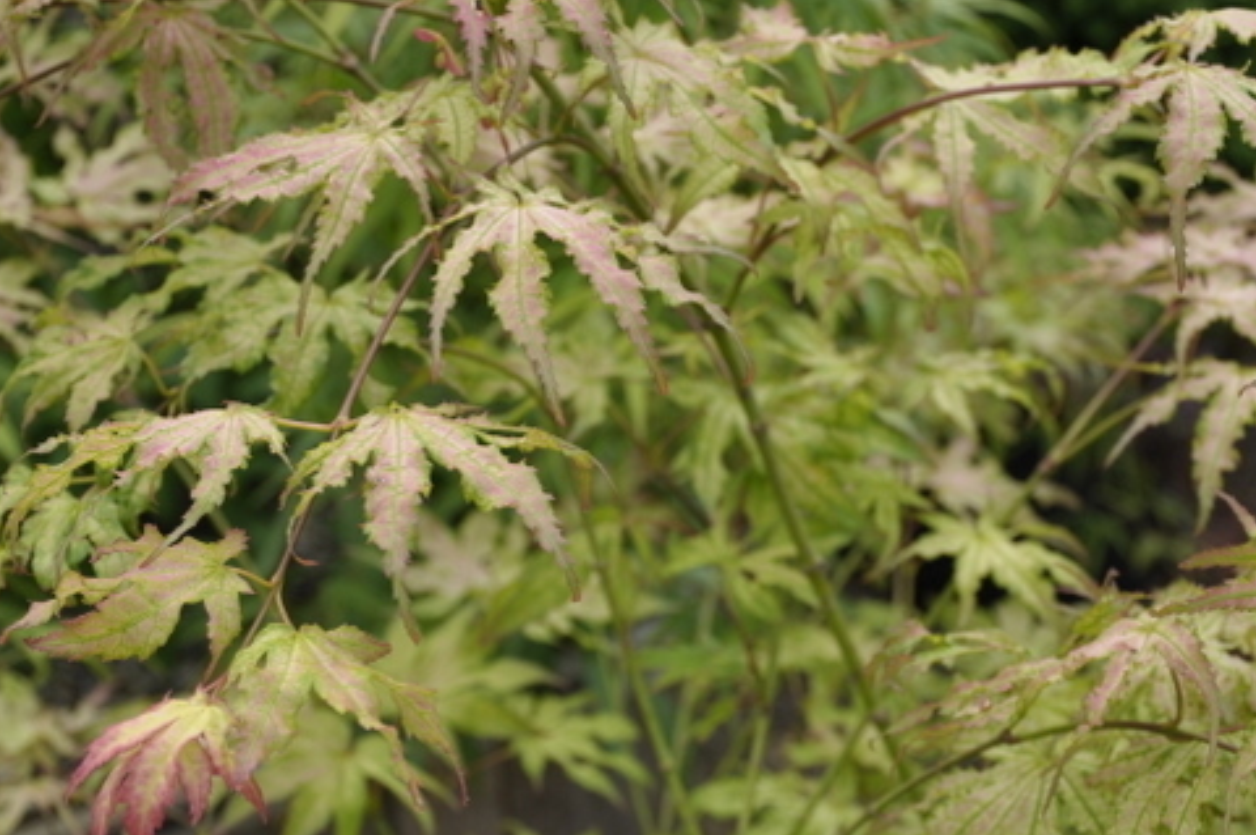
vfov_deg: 17.0
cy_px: 568
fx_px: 2788
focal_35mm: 80
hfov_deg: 25.4
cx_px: 670
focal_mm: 32
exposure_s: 1/800
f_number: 4.2
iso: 200
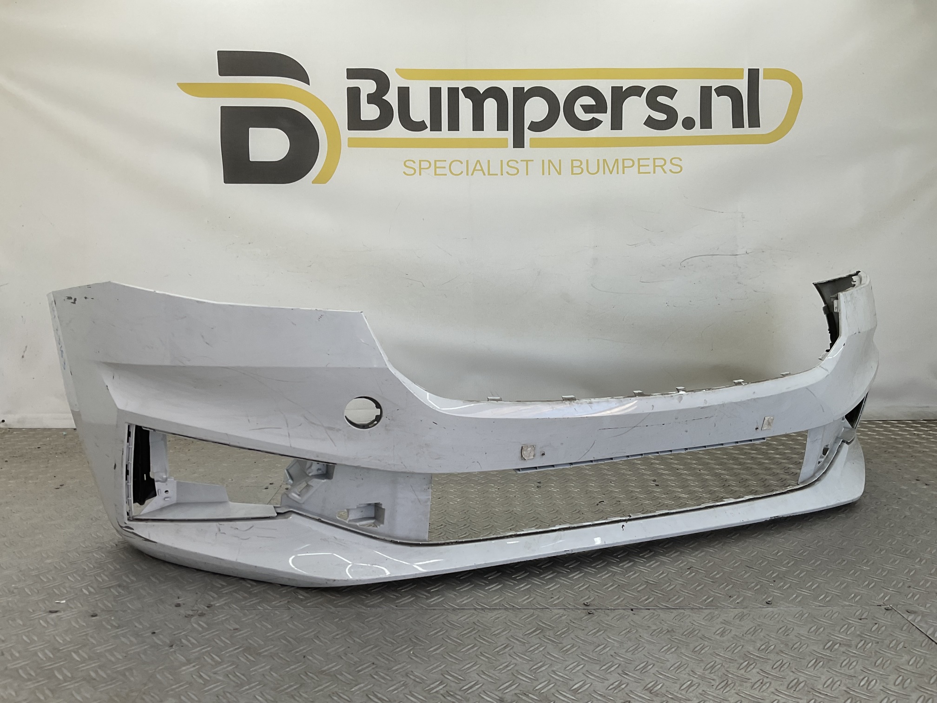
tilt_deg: -7.4
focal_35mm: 29
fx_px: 785
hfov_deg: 61.7
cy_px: 352
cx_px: 468
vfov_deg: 48.2
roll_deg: -1.7
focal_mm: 3
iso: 16
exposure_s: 1/186
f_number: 1.8
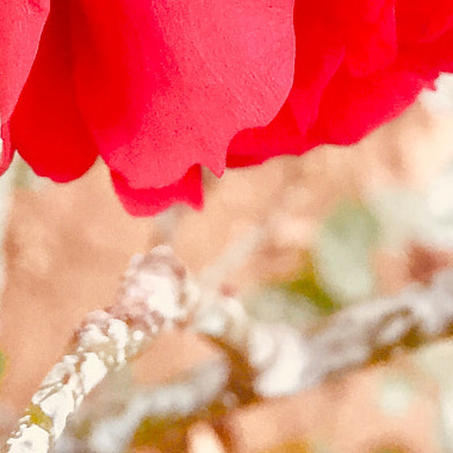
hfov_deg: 15.9
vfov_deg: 15.0
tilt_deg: -47.7
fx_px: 1599
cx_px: 36
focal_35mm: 108
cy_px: -228
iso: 64
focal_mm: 4.15
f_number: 2.2
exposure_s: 1/33
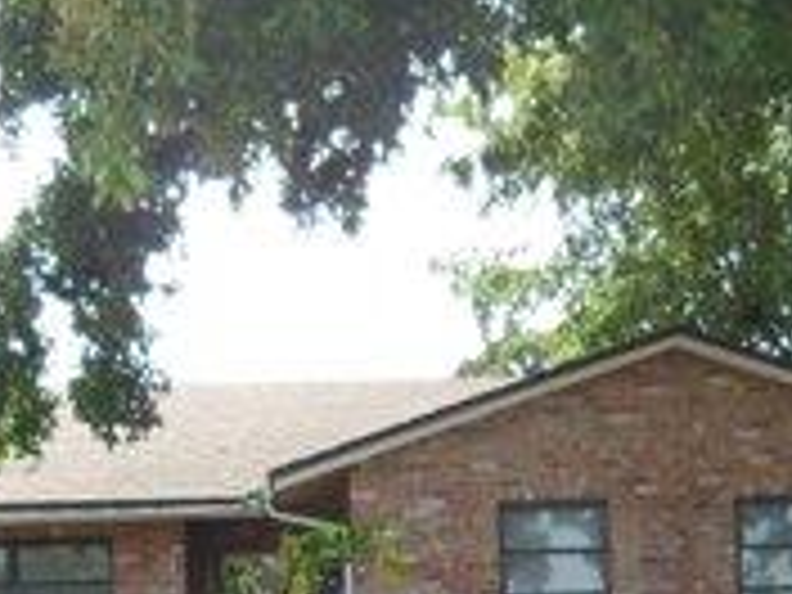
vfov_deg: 17.5
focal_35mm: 78
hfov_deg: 24.9
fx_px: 1785
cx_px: 522
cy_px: 812
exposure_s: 1/320
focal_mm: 4.5
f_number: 3.5
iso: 125
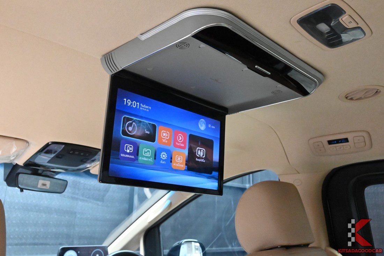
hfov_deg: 58.7
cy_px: 128
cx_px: 192
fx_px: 341
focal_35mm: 32
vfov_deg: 41.1
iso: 9000
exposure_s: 1/90
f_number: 6.7
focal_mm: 21.5
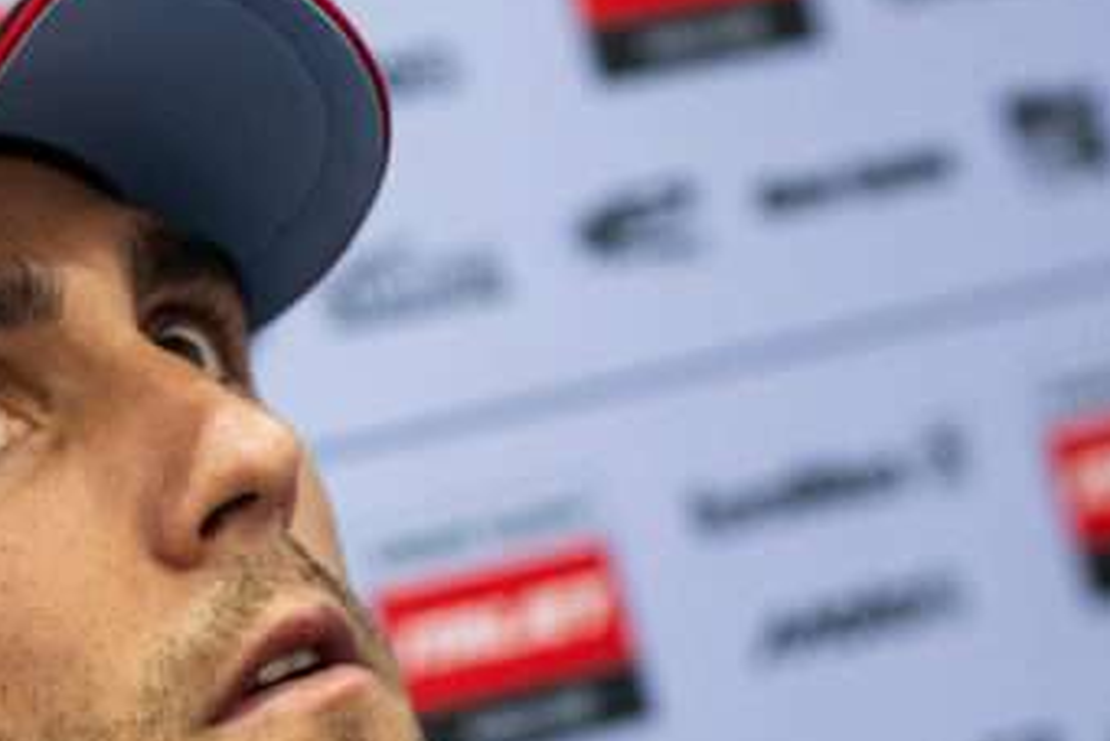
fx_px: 7896
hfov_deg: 8.0
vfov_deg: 5.4
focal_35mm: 256
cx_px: 607
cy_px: 886
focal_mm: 85
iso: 1250
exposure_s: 1/200
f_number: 2
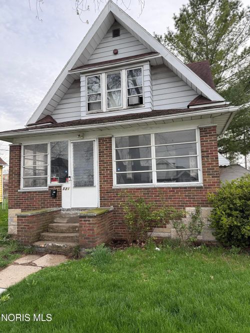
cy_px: 166
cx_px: 125
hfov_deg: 56.8
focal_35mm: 24
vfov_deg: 71.6
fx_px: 231
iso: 100
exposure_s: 1/514
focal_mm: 6.76
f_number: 1.78
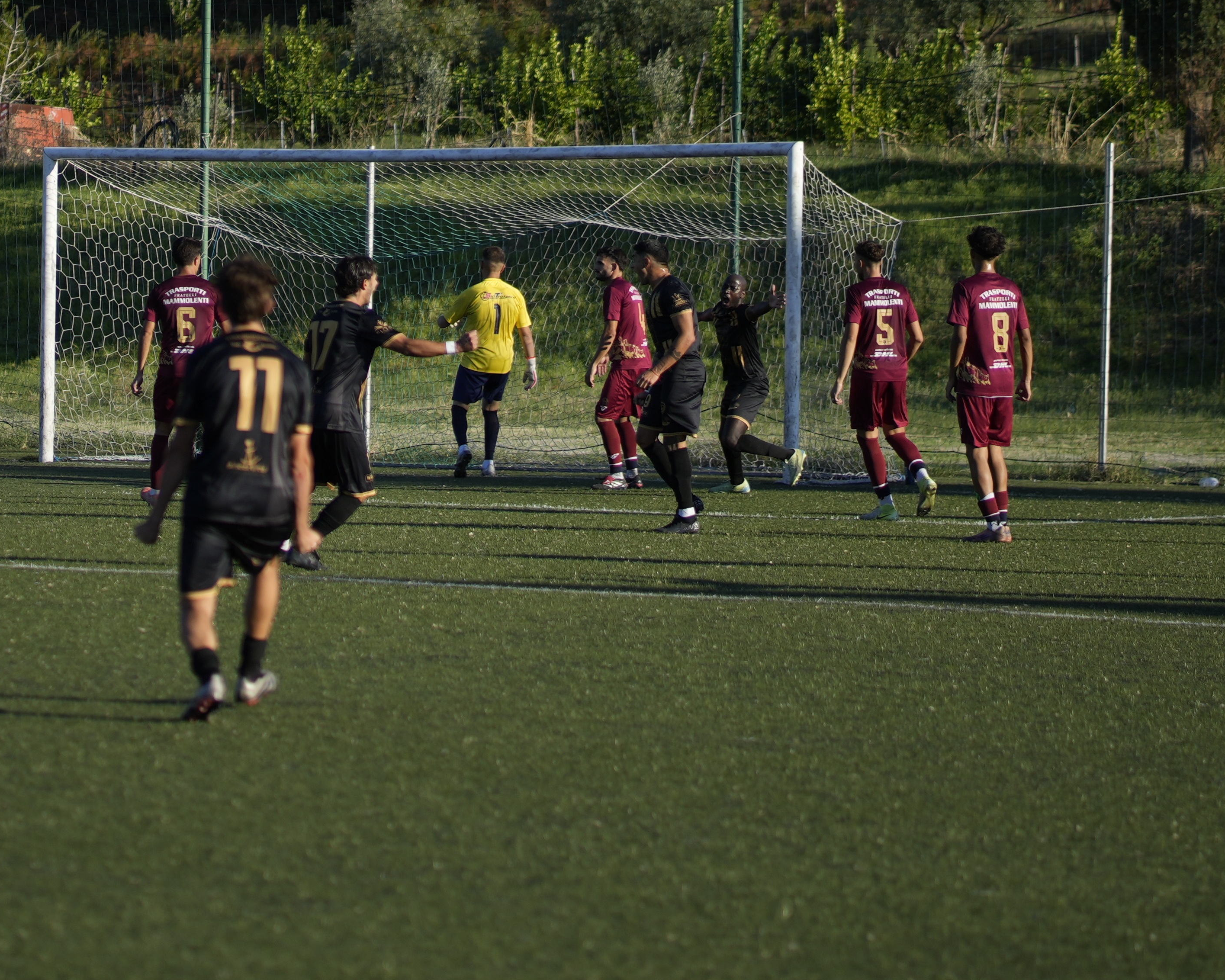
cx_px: 399
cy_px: 369
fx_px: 7034
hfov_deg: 9.9
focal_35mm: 194
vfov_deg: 8.0
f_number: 1.8
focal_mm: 85
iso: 125
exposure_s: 1/6400
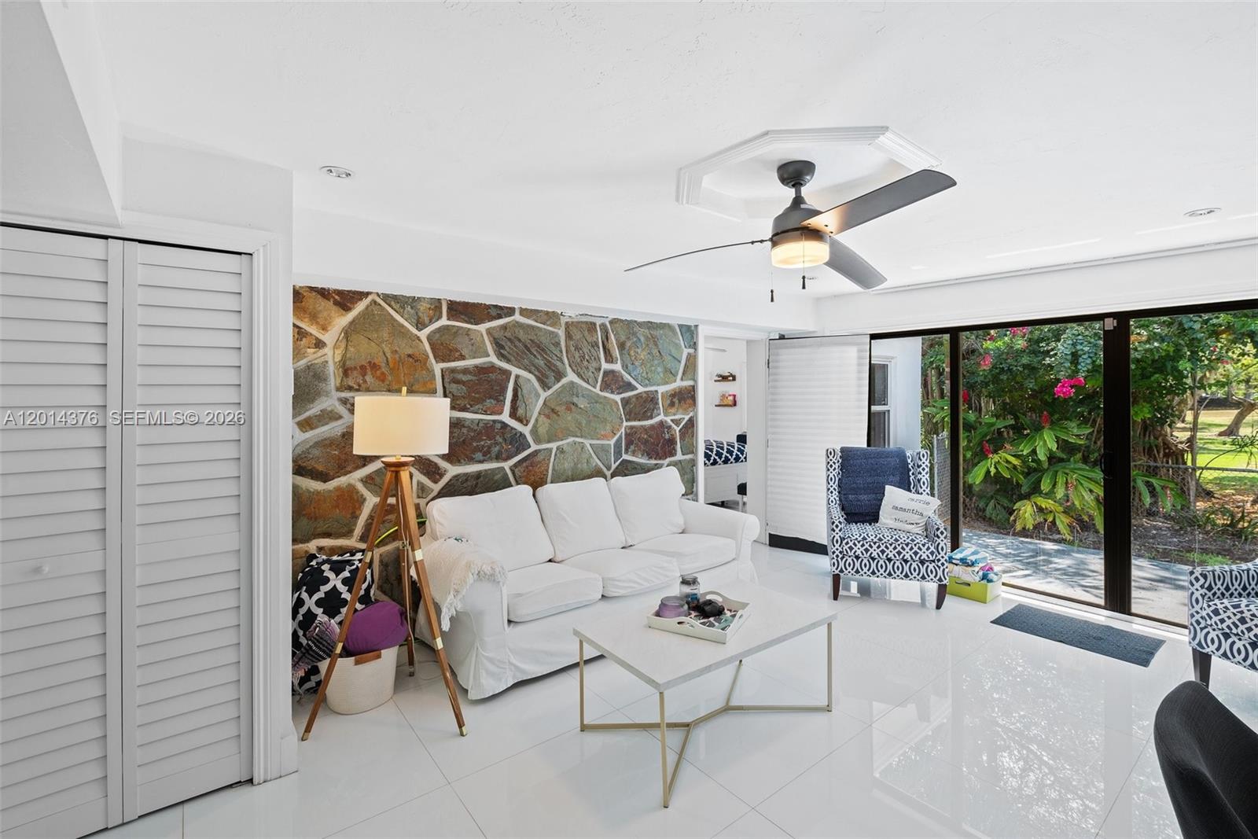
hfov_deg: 100.4
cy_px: 420
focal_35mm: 15
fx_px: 524
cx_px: 629
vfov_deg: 77.3
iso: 500
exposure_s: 1/15
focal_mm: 15
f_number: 8
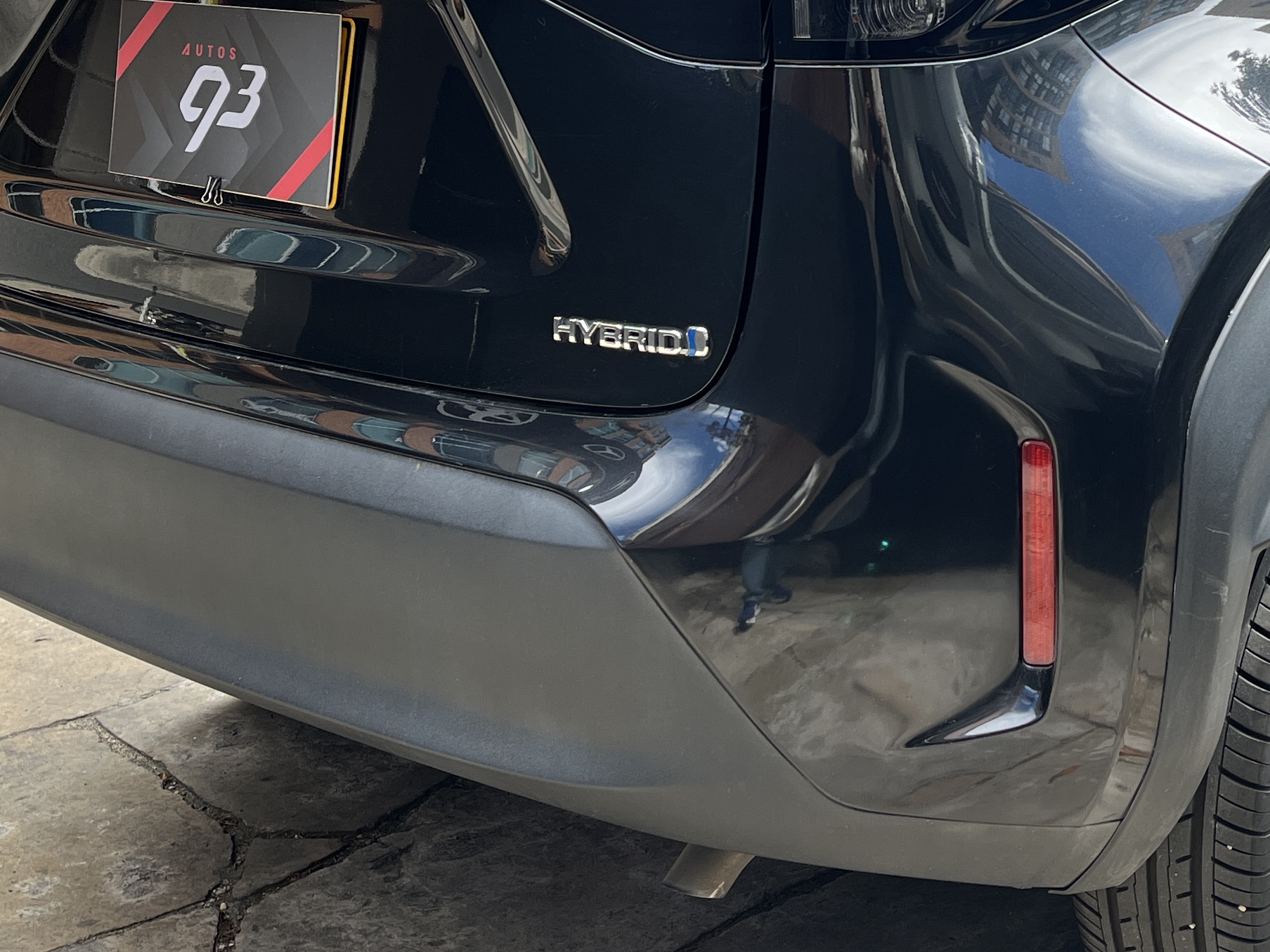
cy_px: 162
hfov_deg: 32.5
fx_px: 2128
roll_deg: +0.2
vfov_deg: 24.7
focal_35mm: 58
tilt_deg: -9.1
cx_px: 967
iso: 40
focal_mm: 5.1
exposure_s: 1/291
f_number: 1.6
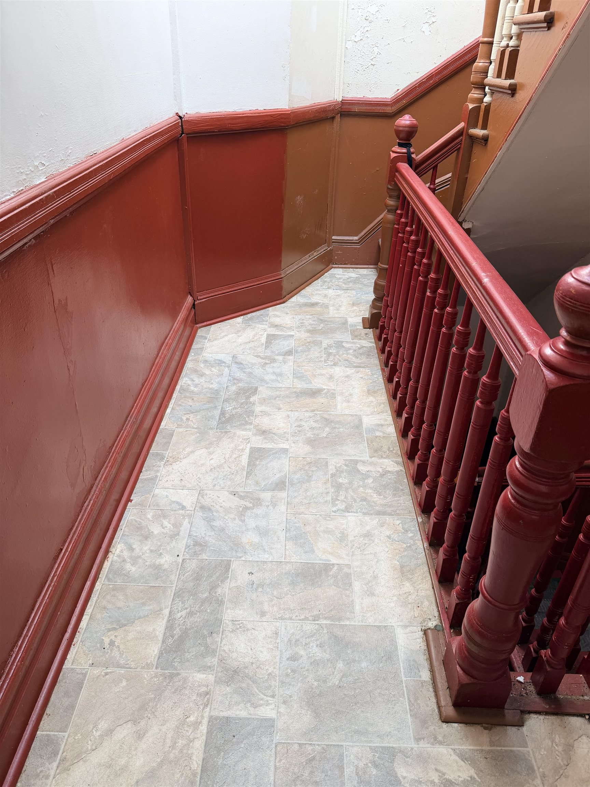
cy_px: 394
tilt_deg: -31.3
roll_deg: -3.0
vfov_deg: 71.6
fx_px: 545
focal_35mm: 24
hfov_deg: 56.8
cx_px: 295
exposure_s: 1/120
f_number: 1.78
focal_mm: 6.76
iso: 80
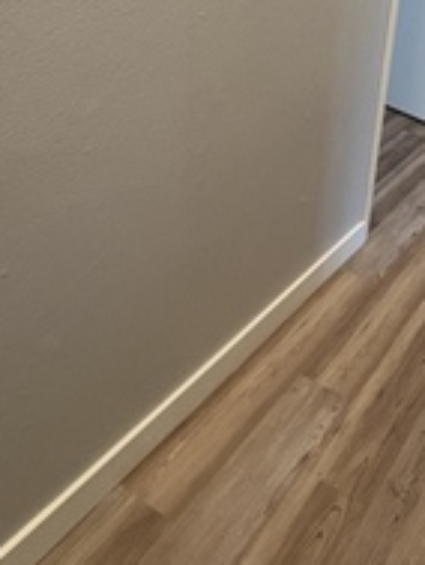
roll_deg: -8.0
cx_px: 328
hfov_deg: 37.6
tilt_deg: -20.8
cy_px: 143
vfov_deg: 48.3
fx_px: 605
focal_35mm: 37
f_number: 2.2
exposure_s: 1/60
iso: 500
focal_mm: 2.22
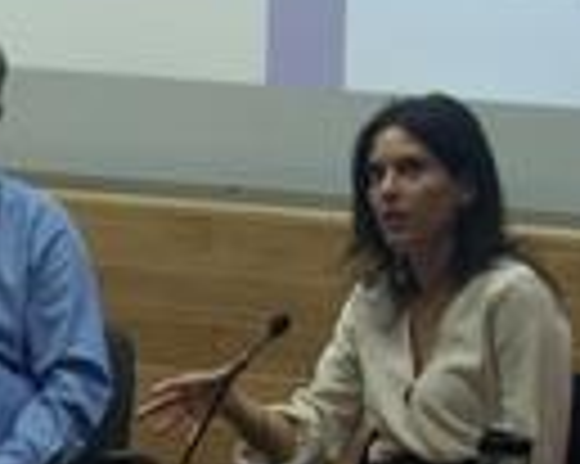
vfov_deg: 2.8
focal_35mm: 552
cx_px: -1376
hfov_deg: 3.4
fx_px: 9468
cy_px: -83
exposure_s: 1/25
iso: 320
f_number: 4
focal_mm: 70
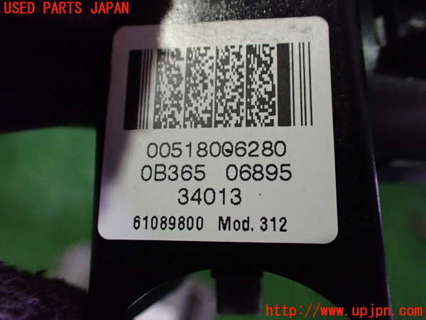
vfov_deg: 46.8
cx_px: 213
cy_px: 160
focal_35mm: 30
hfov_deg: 60.0
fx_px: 369
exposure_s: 1/80
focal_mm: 5.4
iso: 800
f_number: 2.3
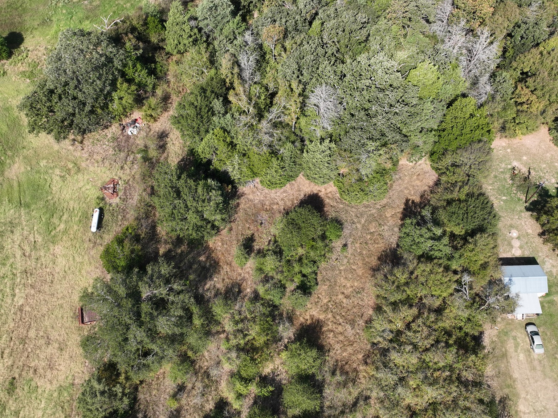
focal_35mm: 32
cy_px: 200
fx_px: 516
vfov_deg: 44.1
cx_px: 260
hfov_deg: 56.8
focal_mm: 12.29
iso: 100
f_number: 2.8
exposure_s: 1/1600
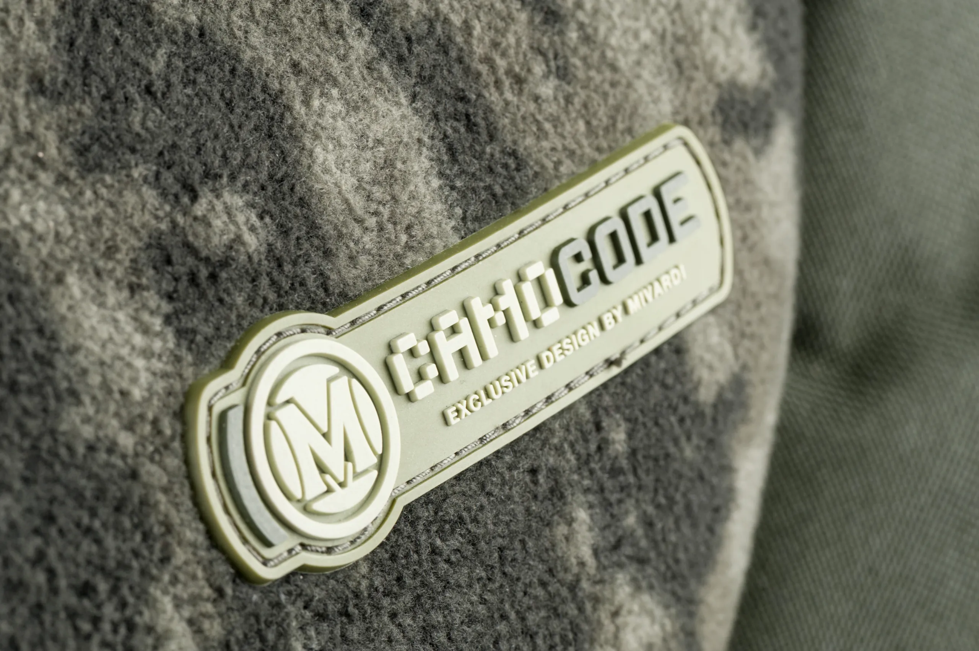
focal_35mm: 105
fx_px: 2853
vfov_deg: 13.0
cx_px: 490
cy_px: 326
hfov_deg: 19.5
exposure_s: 1/125
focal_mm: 105
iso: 200
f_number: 18
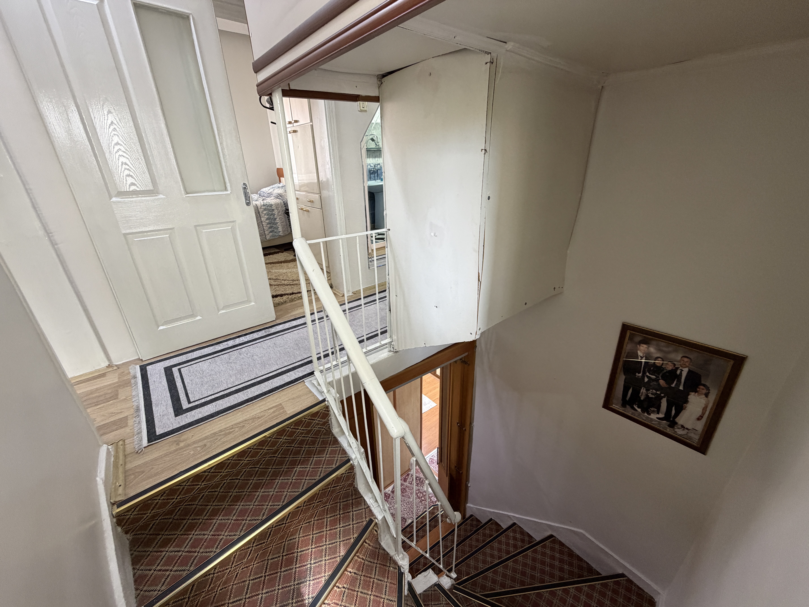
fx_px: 327
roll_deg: +2.1
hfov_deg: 102.1
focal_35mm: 14
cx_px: 404
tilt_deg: -23.9
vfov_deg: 85.7
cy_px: 304
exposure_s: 1/50
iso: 250
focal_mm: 2.22
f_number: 2.2
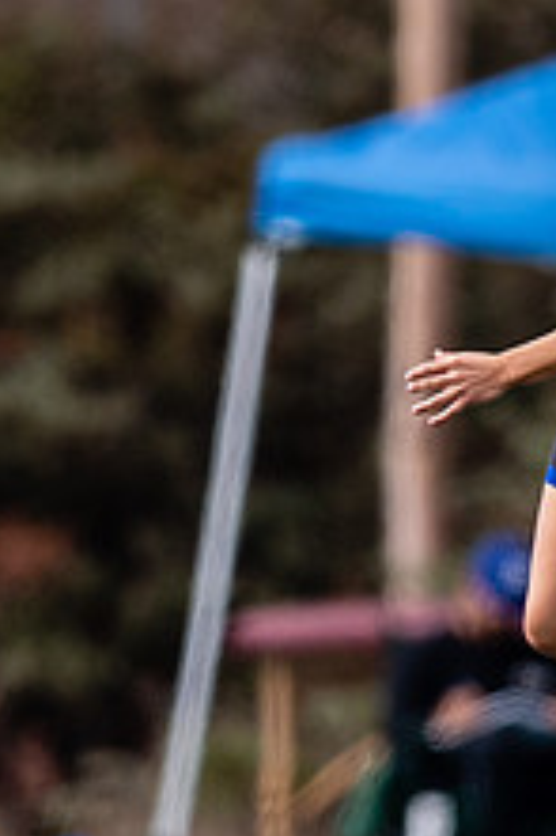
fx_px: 50370
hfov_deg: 0.6
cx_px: 444
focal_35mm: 2171
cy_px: 548
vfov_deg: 1.0
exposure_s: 1/1000
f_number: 2.8
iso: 100
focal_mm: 400
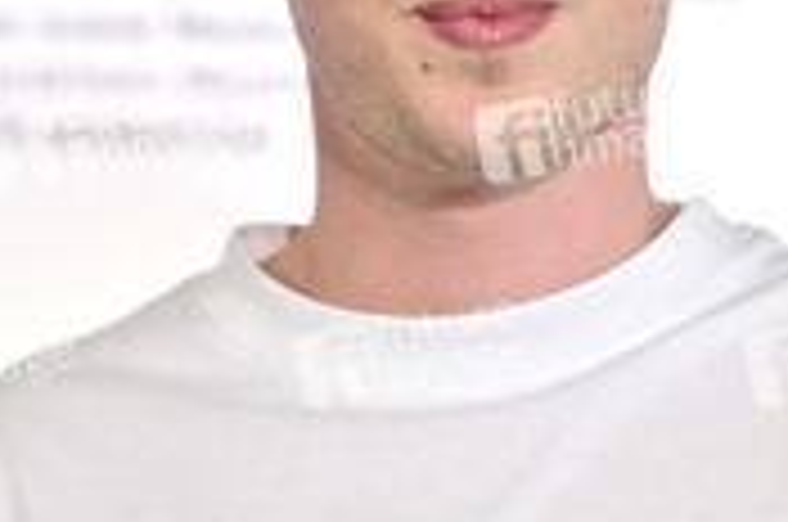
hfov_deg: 7.3
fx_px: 6205
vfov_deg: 4.8
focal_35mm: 284
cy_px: 18
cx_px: 471
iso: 400
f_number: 2.8
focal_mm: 110
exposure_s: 1/320
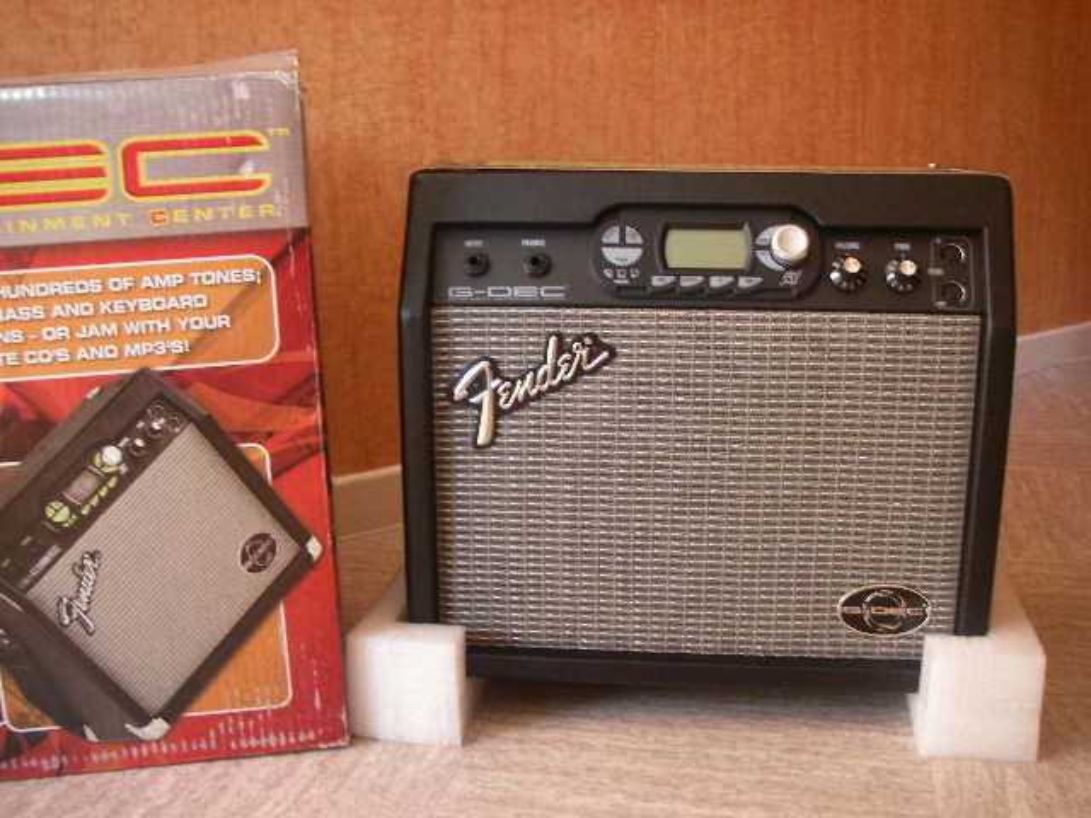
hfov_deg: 49.0
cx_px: 546
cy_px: 409
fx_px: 1198
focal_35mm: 38
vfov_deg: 37.7
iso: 200
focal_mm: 6.3
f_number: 3.3
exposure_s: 1/20
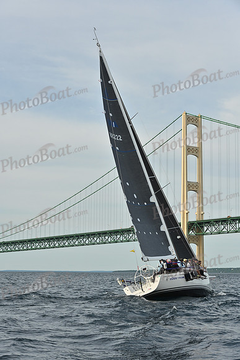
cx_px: 120
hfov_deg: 18.2
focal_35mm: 75
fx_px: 749
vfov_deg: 27.0
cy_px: 180
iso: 320
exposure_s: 1/1000
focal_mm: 75
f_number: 8
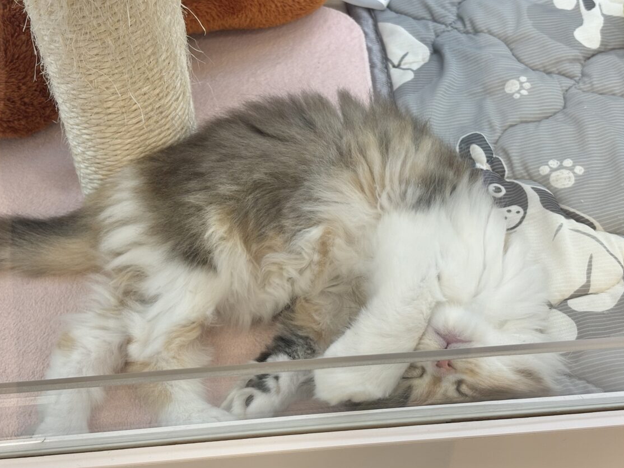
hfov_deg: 34.3
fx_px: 1010
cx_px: 296
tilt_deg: -49.0
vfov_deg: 26.1
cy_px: 243
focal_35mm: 56
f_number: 1.6
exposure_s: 1/50
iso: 40
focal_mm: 5.96
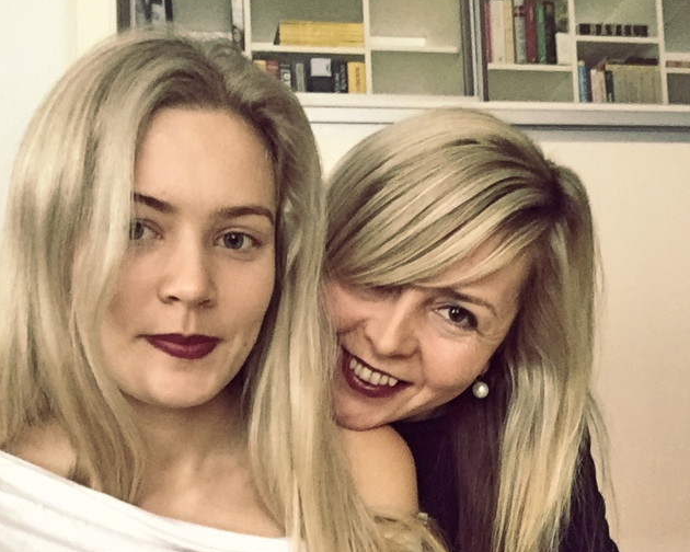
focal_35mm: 41
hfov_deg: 44.8
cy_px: 409
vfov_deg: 35.7
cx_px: 348
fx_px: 837
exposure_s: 1/17
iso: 320
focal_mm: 2.65
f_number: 2.2
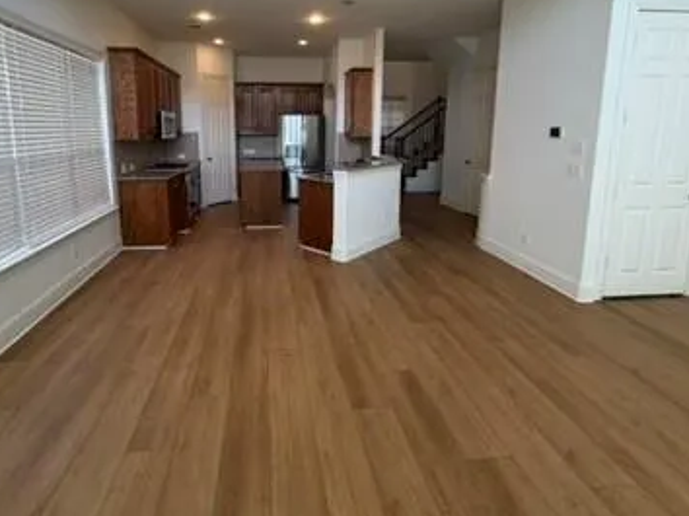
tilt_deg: -7.2
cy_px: 181
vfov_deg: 67.1
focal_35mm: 19
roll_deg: -0.1
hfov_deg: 84.1
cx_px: 294
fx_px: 378
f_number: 2.2
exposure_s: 1/120
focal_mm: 2.22
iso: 160
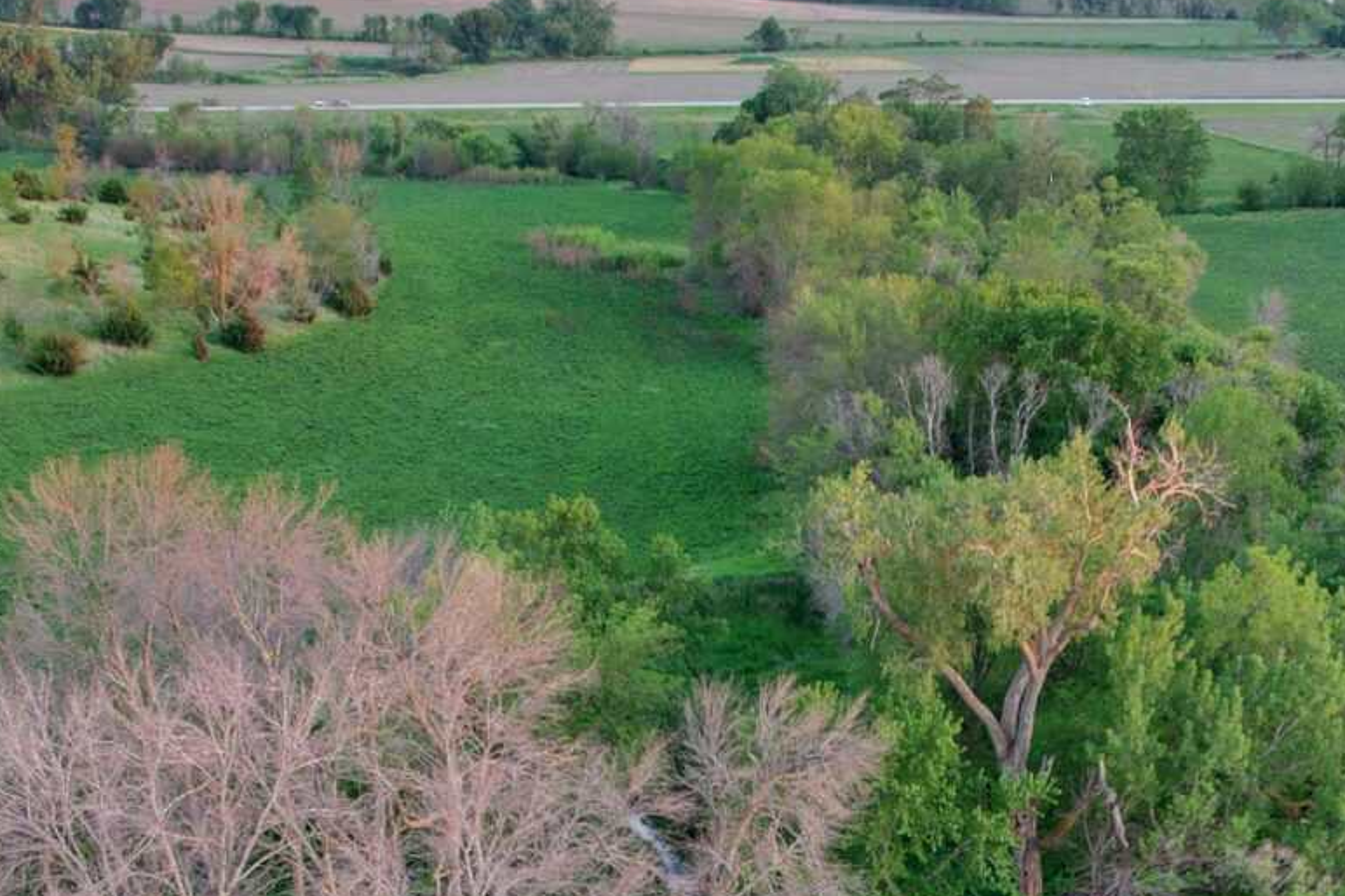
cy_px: 1042
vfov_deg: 17.8
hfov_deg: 27.5
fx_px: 2726
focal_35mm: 73
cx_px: 908
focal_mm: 8.38
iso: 100
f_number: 2.8
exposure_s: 1/50
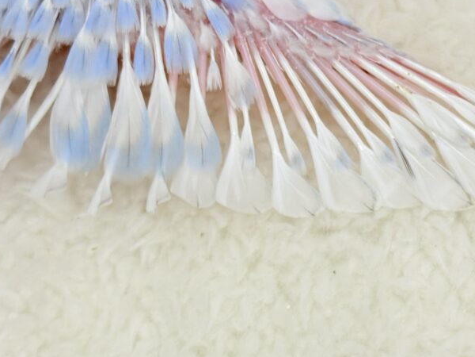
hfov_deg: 18.8
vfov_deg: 14.2
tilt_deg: -57.5
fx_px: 1427
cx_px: 317
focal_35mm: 104
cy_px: 227
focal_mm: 5.96
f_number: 1.6
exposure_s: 1/100
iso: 50
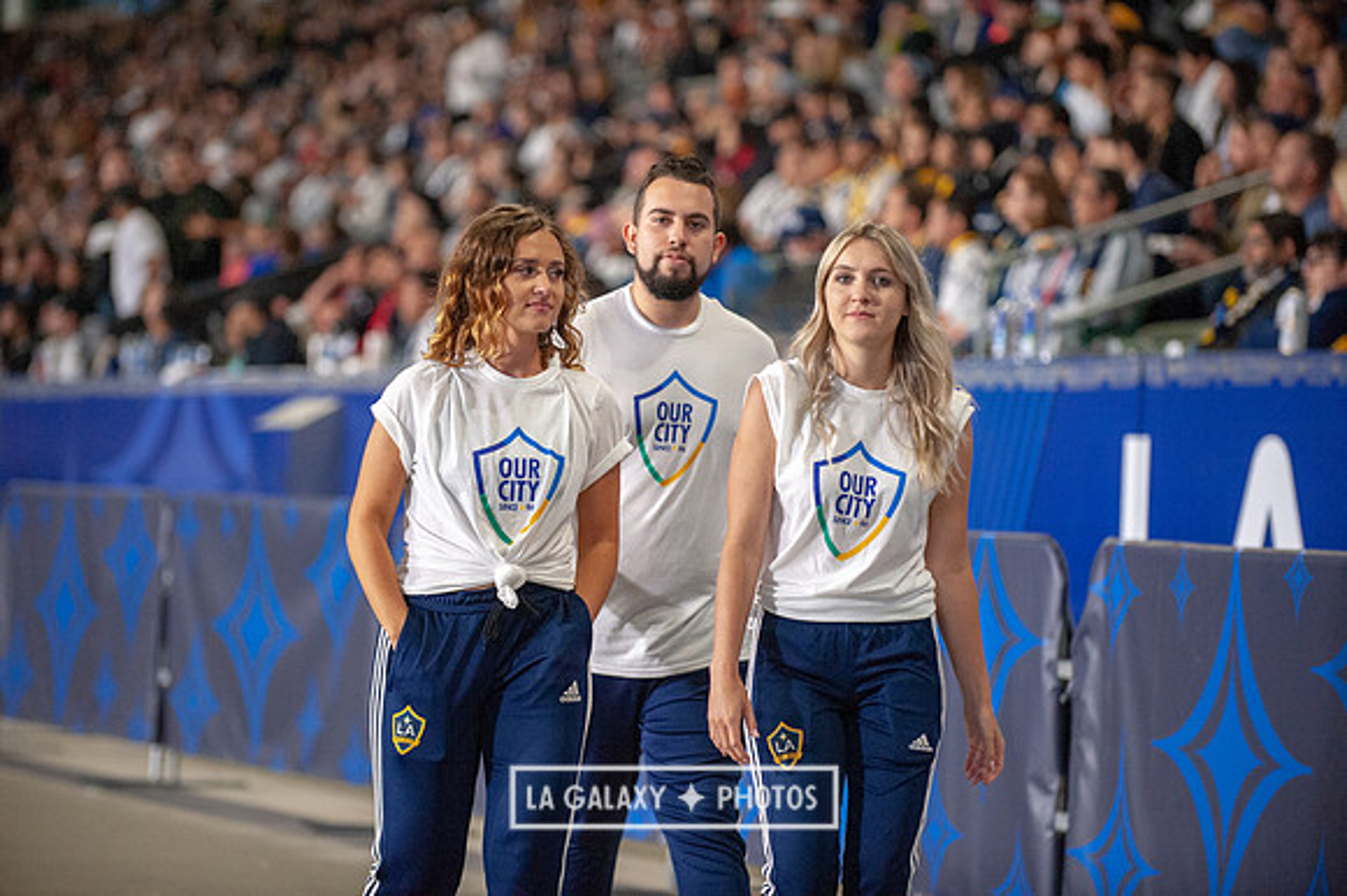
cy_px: 448
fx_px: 5609
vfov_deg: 9.1
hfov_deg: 13.7
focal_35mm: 150
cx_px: 674
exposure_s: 1/1000
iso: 3200
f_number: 2.8
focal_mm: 150
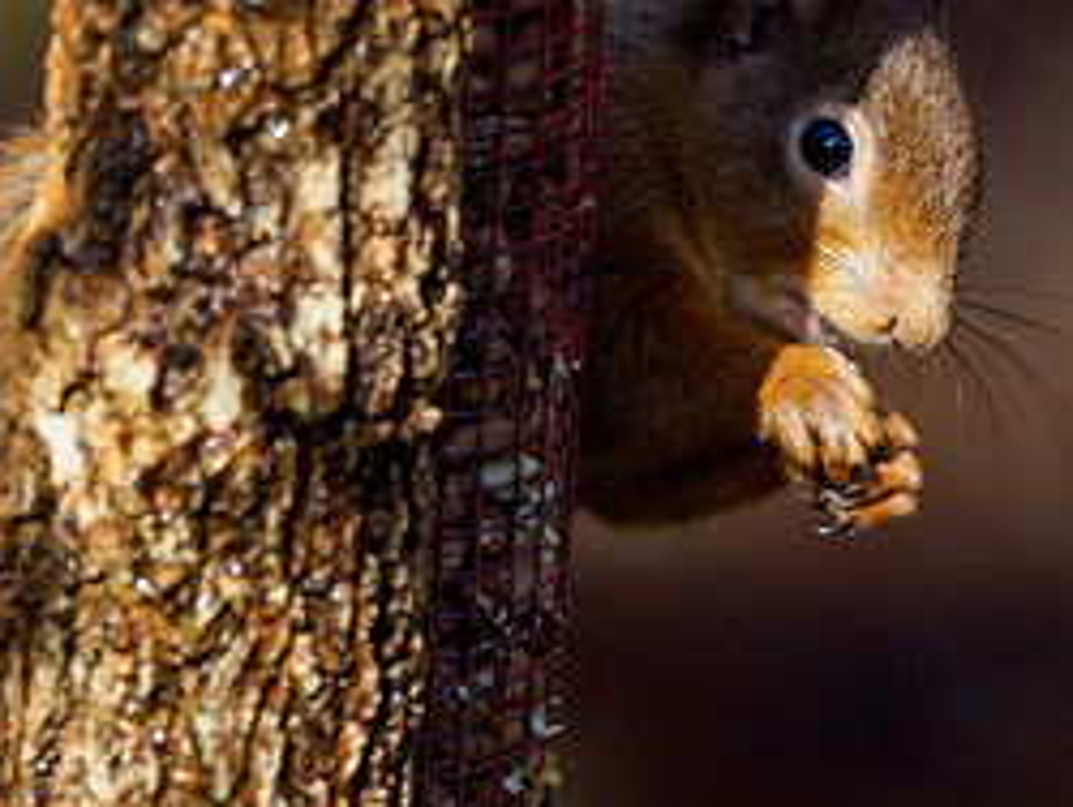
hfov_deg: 1.3
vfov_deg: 1.0
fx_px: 47595
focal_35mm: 1534
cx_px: 445
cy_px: 358
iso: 400
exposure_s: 1/640
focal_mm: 300
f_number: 4.5
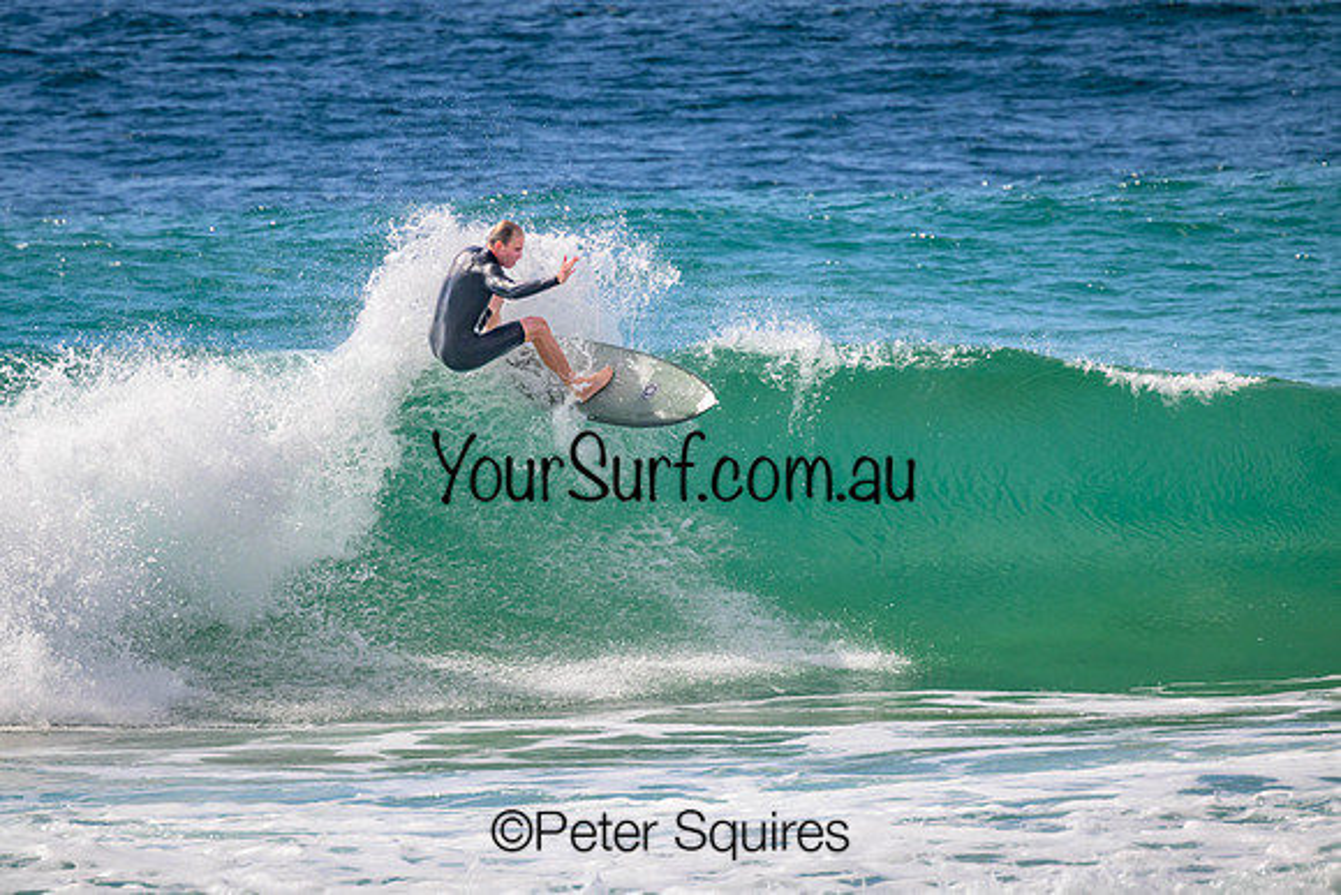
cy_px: 448
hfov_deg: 2.6
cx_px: 670
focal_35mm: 800
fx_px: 29806
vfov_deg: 1.7
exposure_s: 1/2000
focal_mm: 800
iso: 1250
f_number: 11
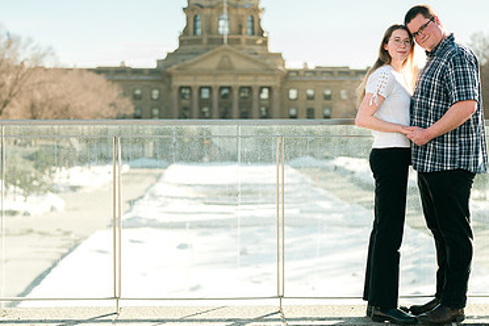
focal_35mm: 78
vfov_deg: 17.5
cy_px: 156
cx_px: 267
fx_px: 1059
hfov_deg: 26.0
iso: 320
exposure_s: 1/8000
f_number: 2
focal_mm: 50
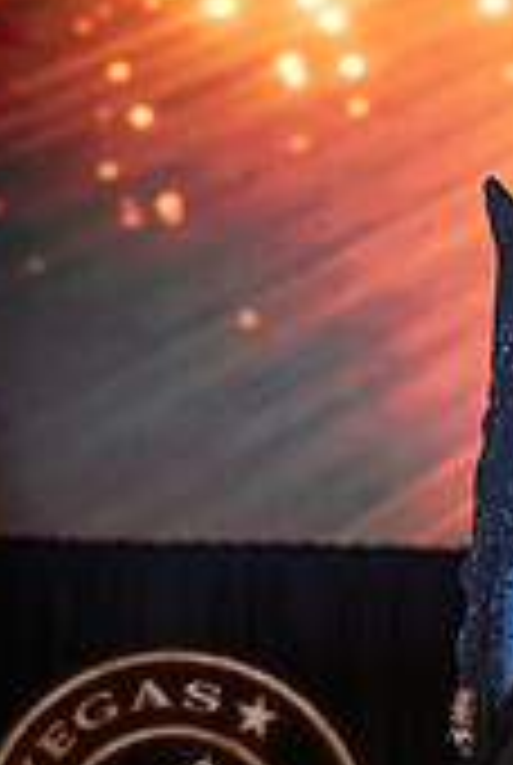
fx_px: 7876
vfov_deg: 5.5
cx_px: 612
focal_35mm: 370
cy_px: 752
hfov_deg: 3.7
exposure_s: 1/250
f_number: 2.8
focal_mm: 140
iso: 1600
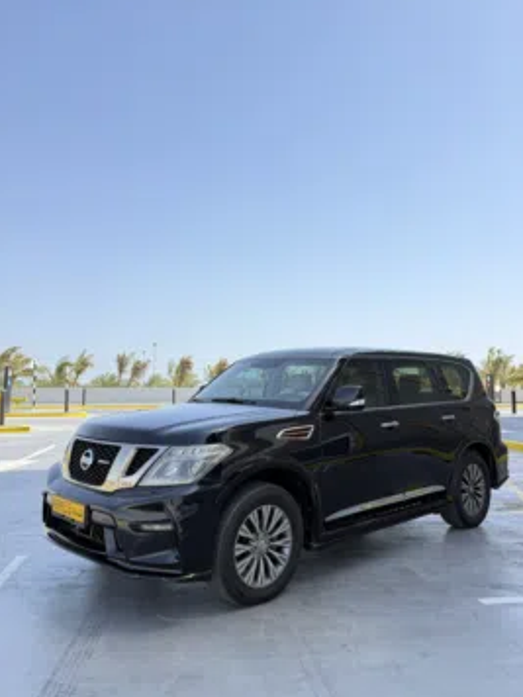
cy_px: 339
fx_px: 544
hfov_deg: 51.3
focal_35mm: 27
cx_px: 270
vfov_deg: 65.3
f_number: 1.78
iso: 100
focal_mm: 6.76
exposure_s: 1/765
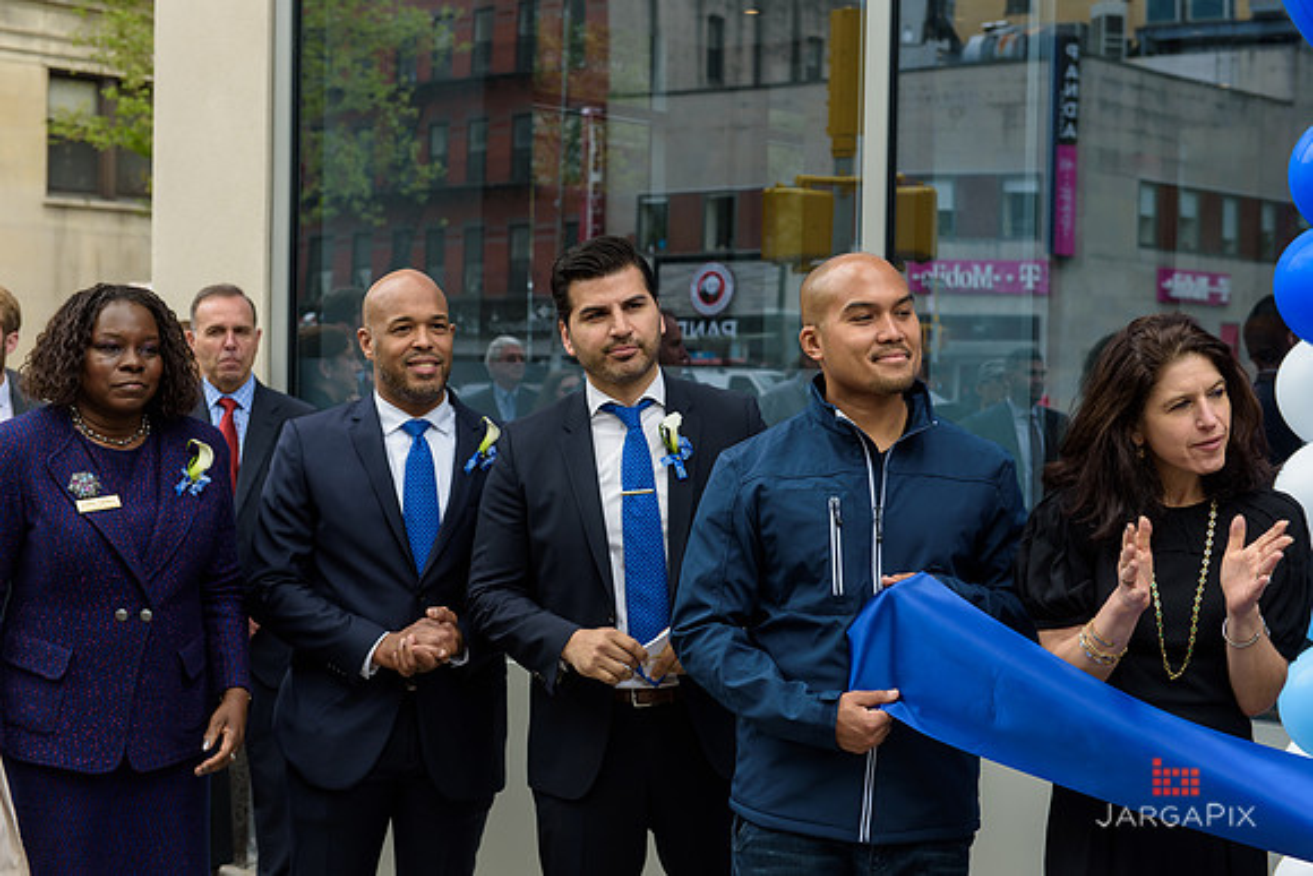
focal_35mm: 60
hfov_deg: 33.4
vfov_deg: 22.6
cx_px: 656
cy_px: 438
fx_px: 2189
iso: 200
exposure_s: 1/250
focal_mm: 60
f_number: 5
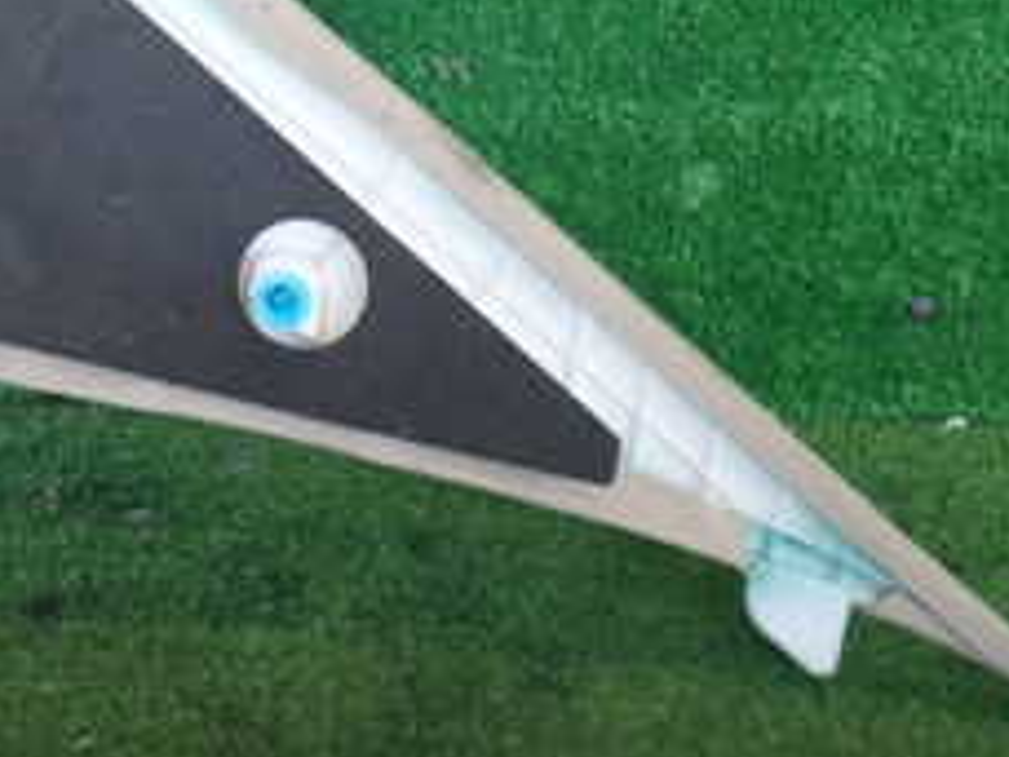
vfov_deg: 18.3
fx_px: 2303
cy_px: 53
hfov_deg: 23.2
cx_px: -97
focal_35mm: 79
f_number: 2.3
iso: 200
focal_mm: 5.4
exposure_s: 1/100
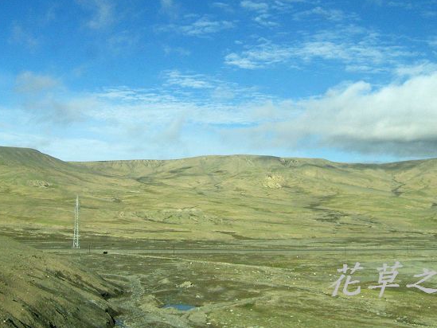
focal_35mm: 51
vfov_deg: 28.5
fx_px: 644
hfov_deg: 37.5
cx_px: 233
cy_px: 131
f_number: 7.1
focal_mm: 5.8
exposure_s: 1/250
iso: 80
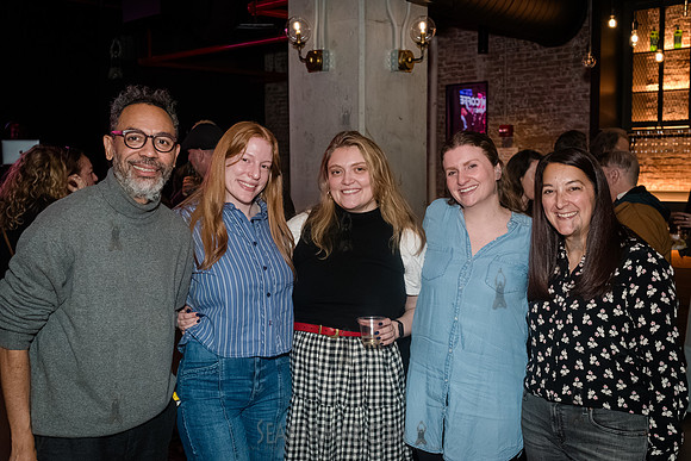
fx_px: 787
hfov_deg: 47.4
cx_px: 352
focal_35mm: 41
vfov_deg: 32.6
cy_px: 232
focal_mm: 35
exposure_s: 1/400
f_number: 5
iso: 8000
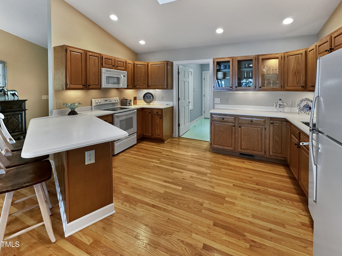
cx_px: 171
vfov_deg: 85.7
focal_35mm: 14
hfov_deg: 102.1
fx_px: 138
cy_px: 128
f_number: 2.2
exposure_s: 1/60
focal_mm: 2.22
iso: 500
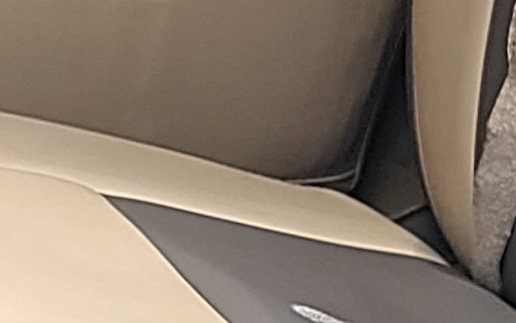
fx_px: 2518
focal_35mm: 179
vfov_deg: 7.3
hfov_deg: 10.7
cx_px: -534
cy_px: -34
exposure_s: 1/280
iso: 100
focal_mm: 5.56
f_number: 1.8
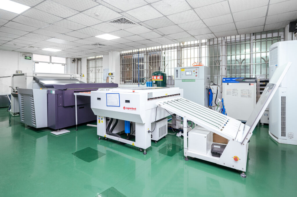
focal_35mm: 18
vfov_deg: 68.8
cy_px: 98
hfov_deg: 91.7
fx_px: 144
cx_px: 148
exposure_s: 1/125
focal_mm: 17.5
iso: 1600
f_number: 4
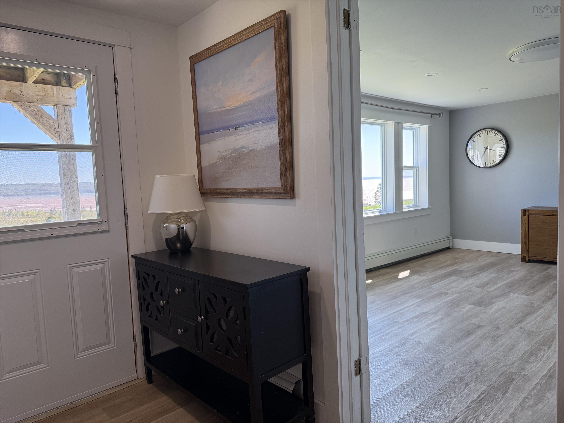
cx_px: 282
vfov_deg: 56.8
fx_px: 391
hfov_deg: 71.6
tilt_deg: -3.8
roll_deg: +1.8
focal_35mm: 24
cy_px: 212
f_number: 1.78
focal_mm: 6.76
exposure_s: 1/280
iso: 100
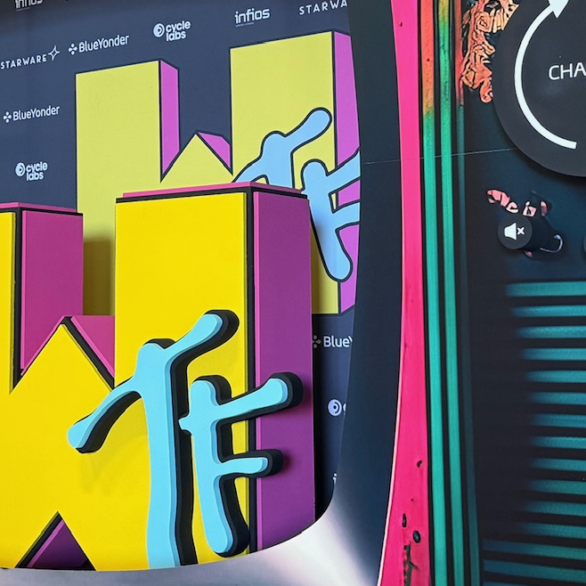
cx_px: 251
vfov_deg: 26.0
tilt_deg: +6.4
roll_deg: +1.0
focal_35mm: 66
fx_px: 1264
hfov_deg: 26.1
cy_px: 199
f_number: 1.78
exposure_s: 1/50
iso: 250
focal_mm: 6.76
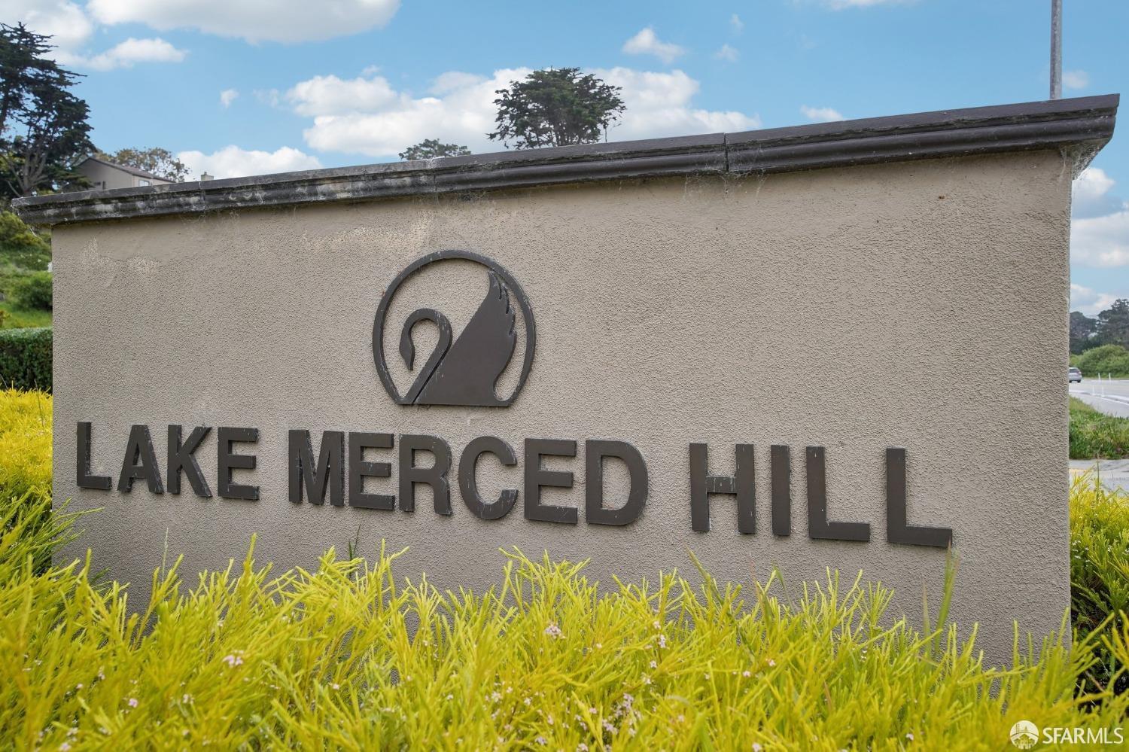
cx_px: 564
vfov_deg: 46.4
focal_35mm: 28
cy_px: 376
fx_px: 878
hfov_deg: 65.5
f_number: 8
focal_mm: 28
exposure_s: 1/500
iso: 400
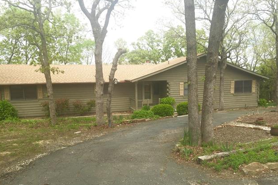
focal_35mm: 31
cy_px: 106
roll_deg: -0.3
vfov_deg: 42.2
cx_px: 141
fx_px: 239
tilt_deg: -8.5
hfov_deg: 60.3
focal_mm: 4.15
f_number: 2.2
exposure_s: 1/1130
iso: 32
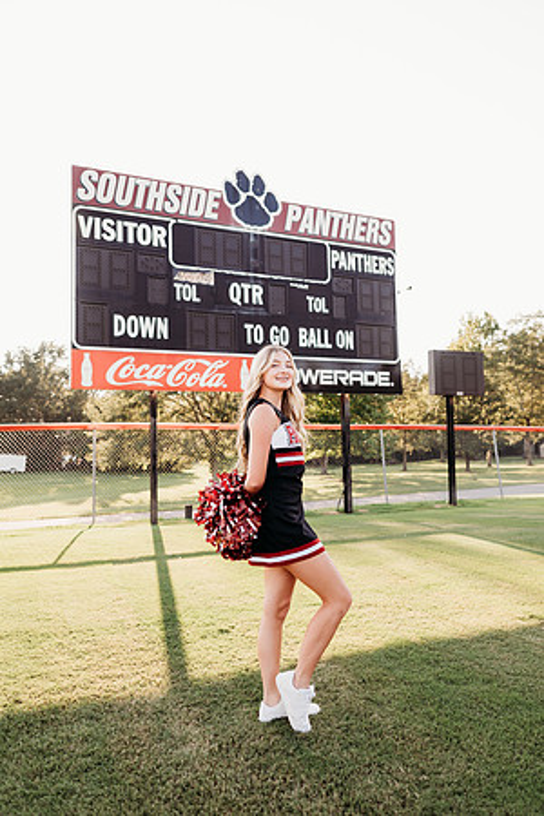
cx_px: 272
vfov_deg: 73.7
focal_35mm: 24
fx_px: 544
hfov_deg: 53.1
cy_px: 408
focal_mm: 24
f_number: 2.8
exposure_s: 1/640
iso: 200
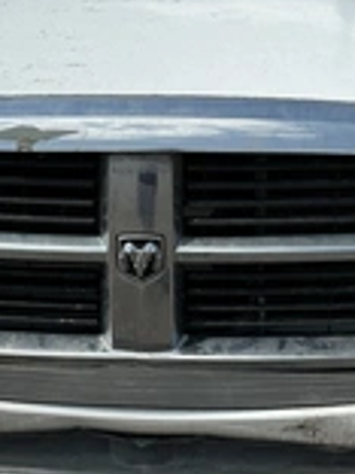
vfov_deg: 26.9
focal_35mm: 72
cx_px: 158
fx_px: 985
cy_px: 301
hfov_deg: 20.4
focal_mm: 3
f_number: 1.8
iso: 25
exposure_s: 1/2320
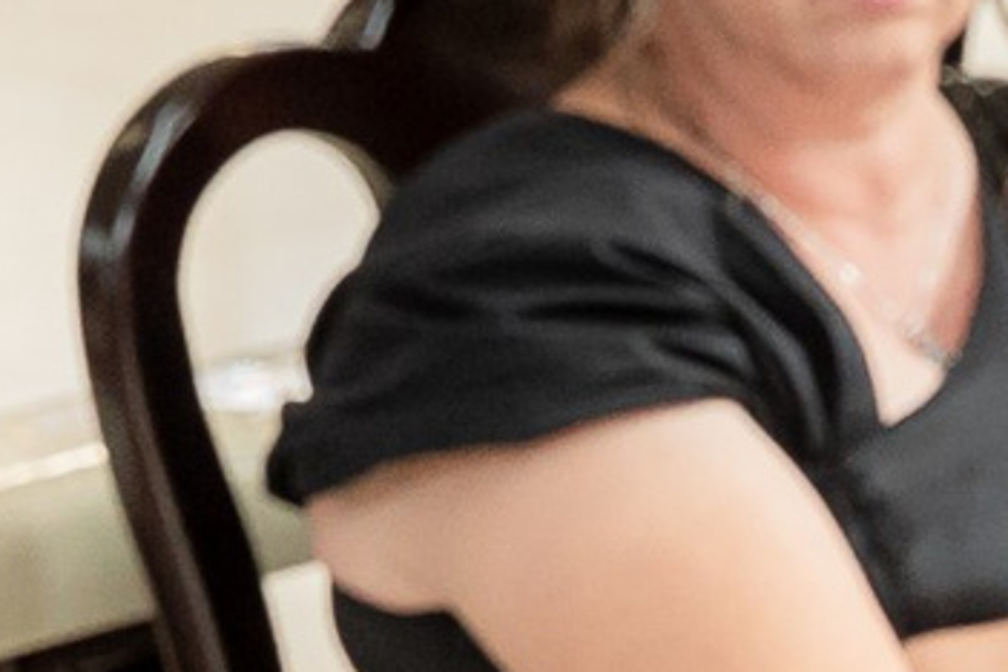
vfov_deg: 3.3
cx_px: 167
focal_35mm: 408
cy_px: 1819
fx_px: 11423
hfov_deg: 5.0
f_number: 6.3
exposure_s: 1/200
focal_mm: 56
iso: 2000
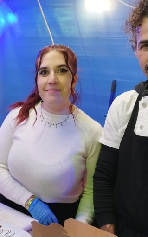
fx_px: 329
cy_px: 163
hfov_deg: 24.8
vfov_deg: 39.0
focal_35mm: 51
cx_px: 26
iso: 270
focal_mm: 5.89
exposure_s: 1/50
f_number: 1.89
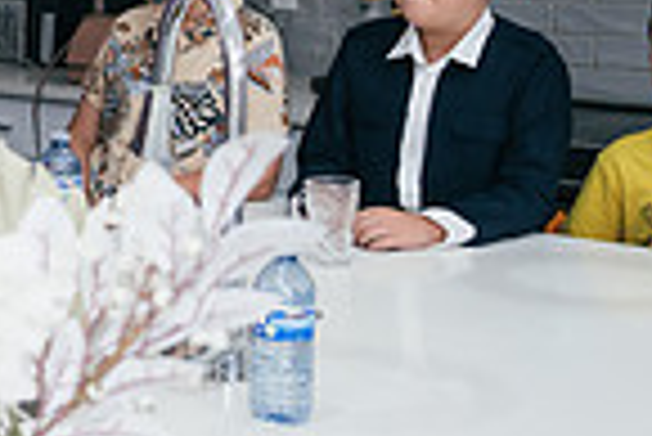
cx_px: -391
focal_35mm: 96
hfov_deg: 18.3
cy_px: 47
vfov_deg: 14.2
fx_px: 1740
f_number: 2.8
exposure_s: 1/160
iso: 640
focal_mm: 24
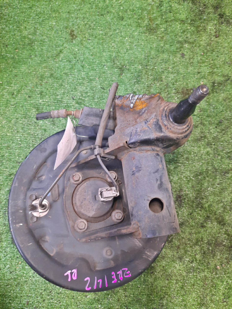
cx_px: 116
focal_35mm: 25
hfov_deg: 54.9
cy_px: 154
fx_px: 223
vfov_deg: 69.4
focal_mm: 4.6
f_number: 2
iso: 314
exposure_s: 1/25
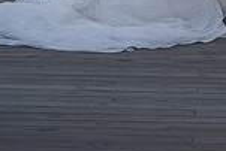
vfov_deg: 6.6
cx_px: 111
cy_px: -125
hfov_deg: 10.1
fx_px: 1276
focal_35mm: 203
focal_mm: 53
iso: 200
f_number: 8
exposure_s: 1/800
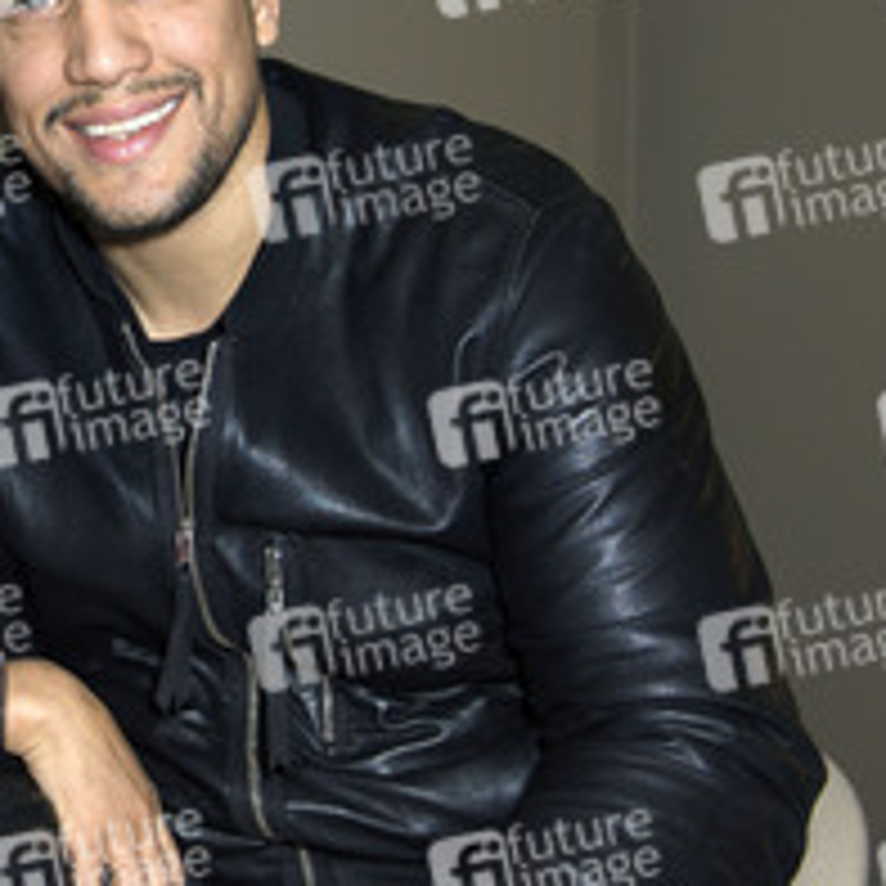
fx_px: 1795
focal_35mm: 62
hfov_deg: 26.1
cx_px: -27
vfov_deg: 27.6
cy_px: 301
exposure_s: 1/100
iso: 800
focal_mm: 32
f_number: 5.6
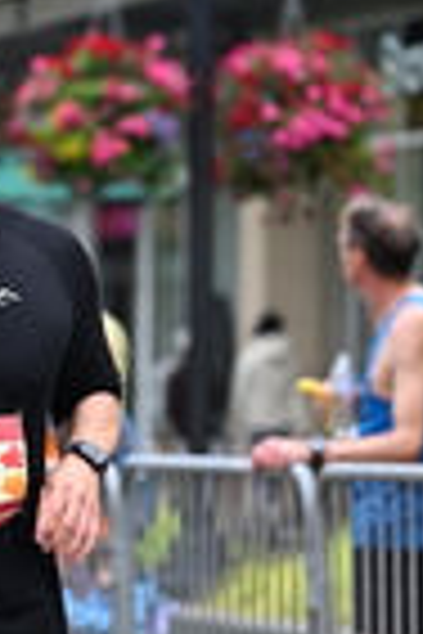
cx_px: 34
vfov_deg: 6.4
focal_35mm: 320
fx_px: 5640
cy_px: 243
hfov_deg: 4.3
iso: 640
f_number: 2.8
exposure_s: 1/2000
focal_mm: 82
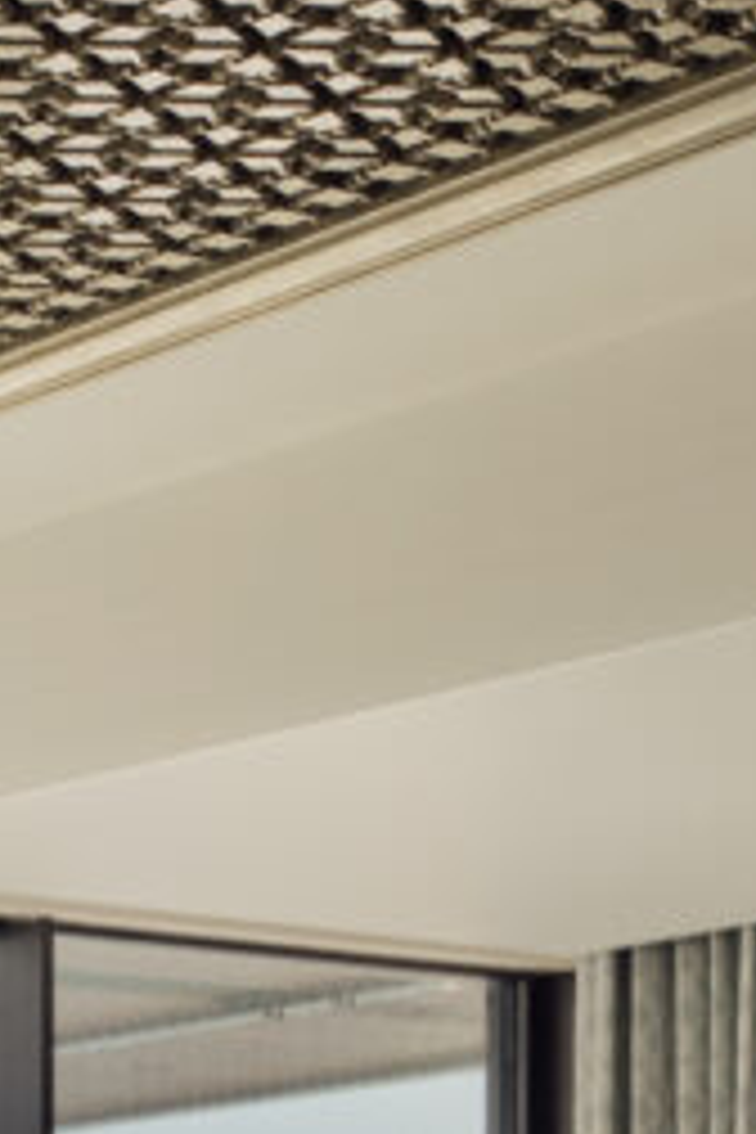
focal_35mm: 147
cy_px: 1701
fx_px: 4637
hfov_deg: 9.2
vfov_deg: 13.2
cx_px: -196
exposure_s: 1/30
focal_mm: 36.3
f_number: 9
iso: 160
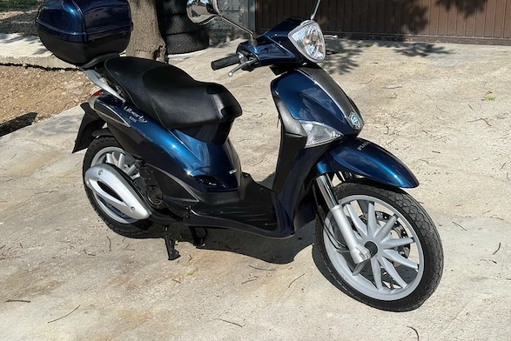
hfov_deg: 38.9
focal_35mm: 51
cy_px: 150
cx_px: 252
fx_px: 724
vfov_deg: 26.5
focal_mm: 6.76
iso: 64
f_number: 1.78
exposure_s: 1/4878
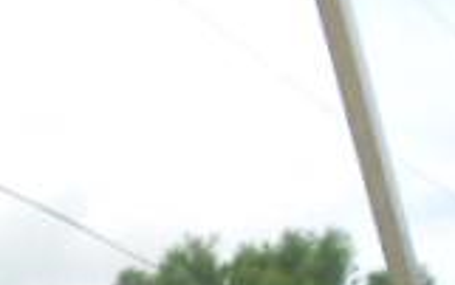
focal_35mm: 175
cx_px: -387
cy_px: 993
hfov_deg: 11.1
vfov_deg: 6.5
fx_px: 2172
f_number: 3.2
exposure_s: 1/400
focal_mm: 4.6
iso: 80
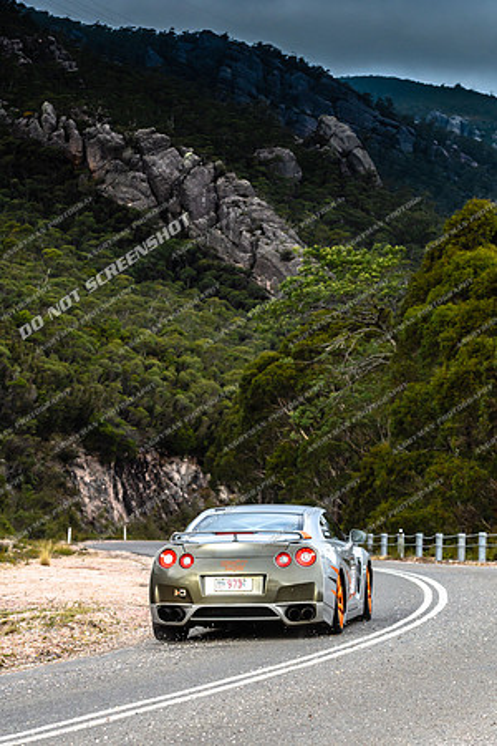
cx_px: 248
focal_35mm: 105
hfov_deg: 13.0
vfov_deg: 19.5
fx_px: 2174
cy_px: 373
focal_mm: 70
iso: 200
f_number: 4
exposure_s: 1/2000
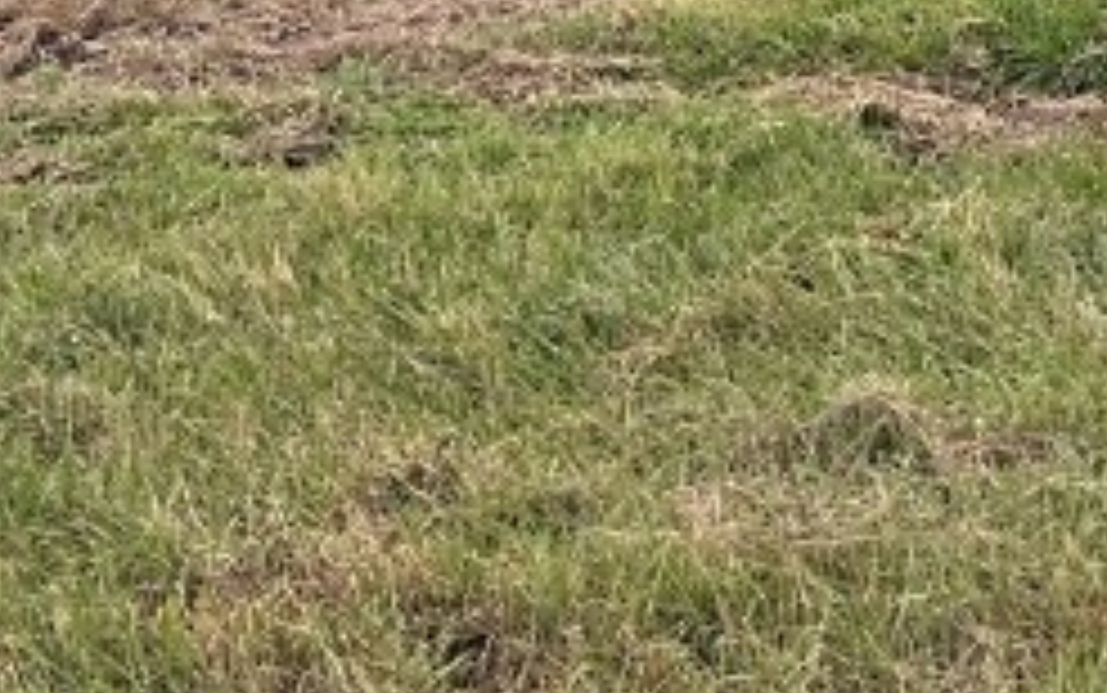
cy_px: -644
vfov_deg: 11.3
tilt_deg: -3.1
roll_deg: -0.4
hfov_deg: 17.2
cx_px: 1786
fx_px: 3199
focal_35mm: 106
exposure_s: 1/454
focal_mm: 6.86
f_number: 1.78
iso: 80
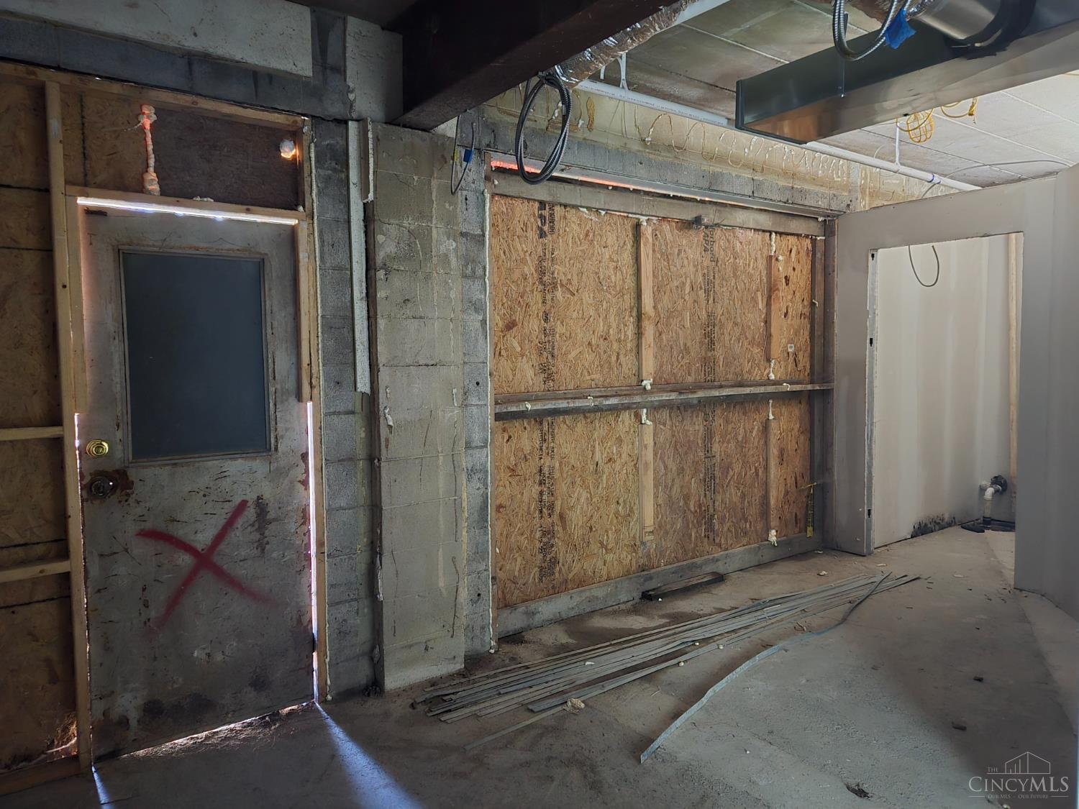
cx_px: 540
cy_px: 404
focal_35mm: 23
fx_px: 717
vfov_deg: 58.9
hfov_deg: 73.9
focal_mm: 5.4
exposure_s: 1/40
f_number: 1.8
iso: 2000
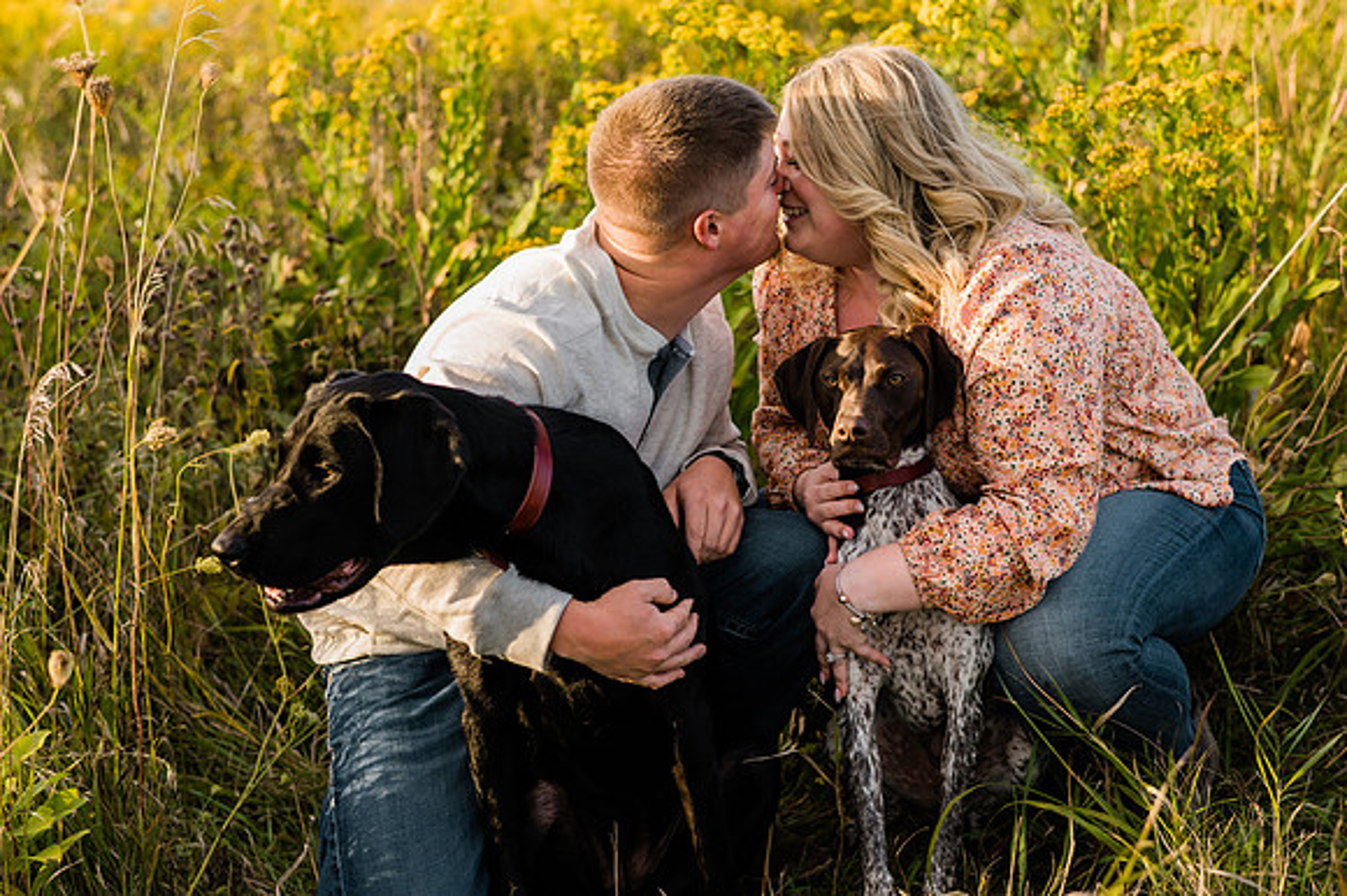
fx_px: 2169
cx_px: 674
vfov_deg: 23.4
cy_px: 448
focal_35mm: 58
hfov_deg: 34.5
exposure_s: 1/400
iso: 250
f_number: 3.5
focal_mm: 58
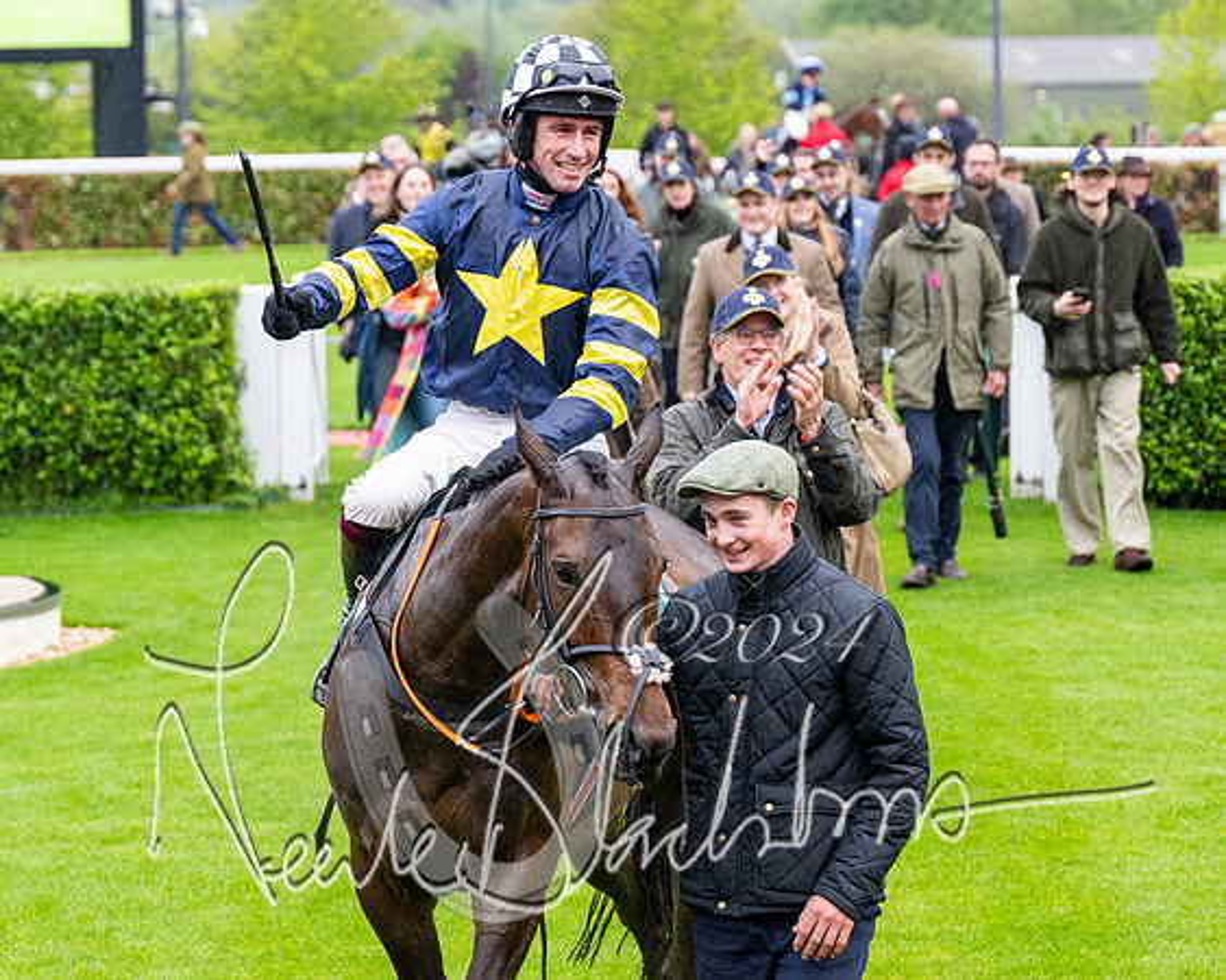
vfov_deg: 8.8
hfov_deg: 11.0
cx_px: 666
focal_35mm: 176
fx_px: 6370
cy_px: 497
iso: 1000
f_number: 4
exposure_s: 1/800
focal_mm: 98
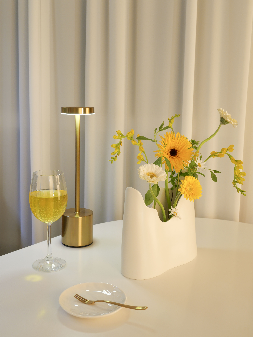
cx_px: 126
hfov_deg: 36.0
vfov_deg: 46.8
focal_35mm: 40
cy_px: 168
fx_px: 390
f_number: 4.5
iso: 200
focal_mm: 20
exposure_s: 1/15
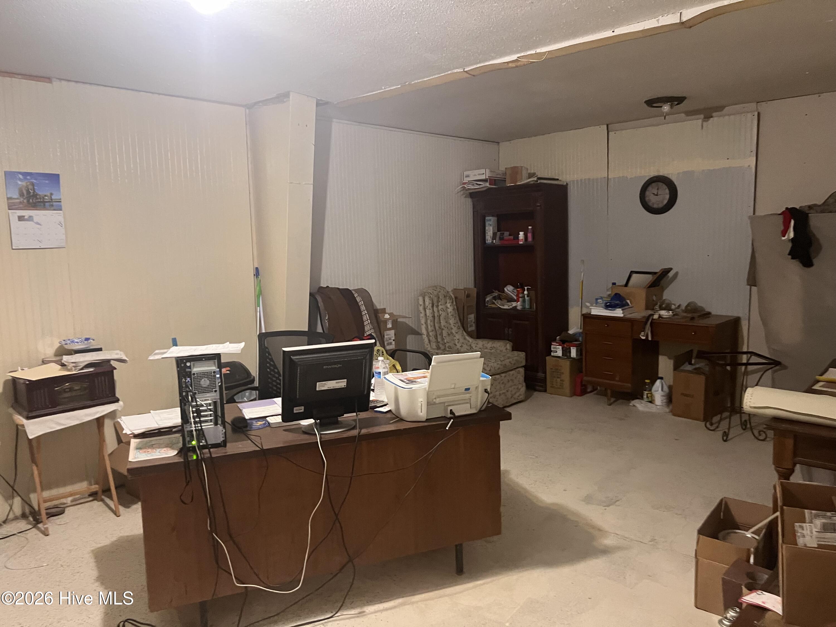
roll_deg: +1.7
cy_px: 314
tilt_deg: -6.9
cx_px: 418
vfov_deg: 53.1
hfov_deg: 67.3
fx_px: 628
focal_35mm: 26
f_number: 1.5
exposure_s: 1/60
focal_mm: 5.7
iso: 400
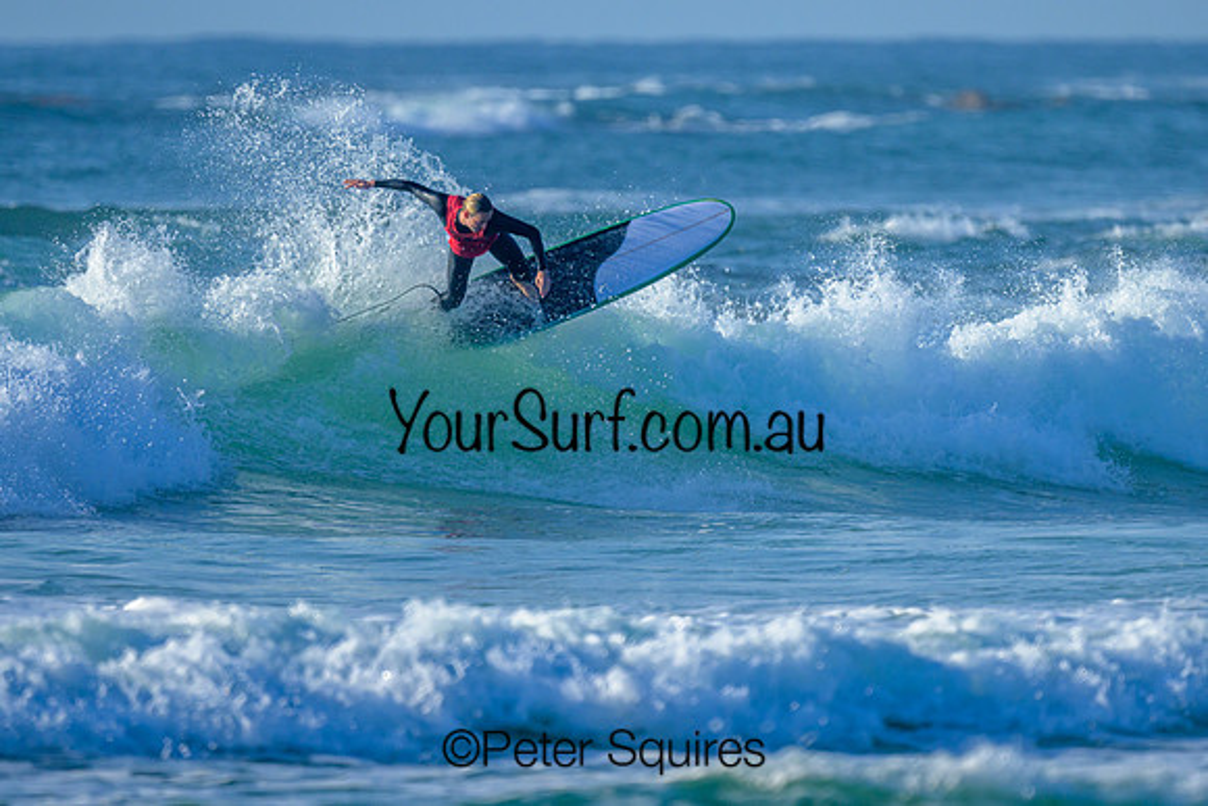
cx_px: 627
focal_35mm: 1100
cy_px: 357
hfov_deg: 1.9
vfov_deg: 1.3
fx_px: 36917
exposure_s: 1/2000
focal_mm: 800
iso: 280
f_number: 6.3
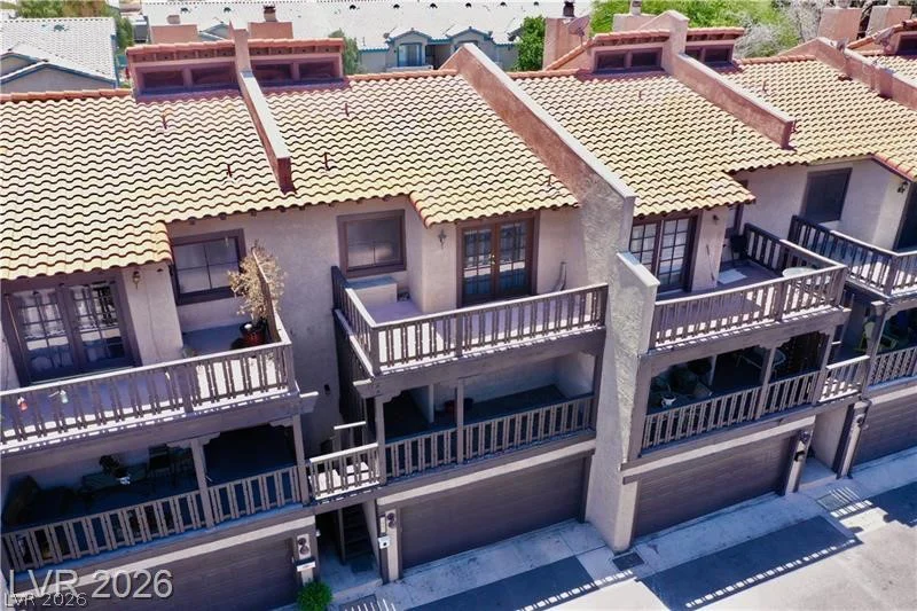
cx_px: 458
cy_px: 306
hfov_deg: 65.5
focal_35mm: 28
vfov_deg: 46.4
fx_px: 713
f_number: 4.5
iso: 100
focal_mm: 10.26
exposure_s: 1/240
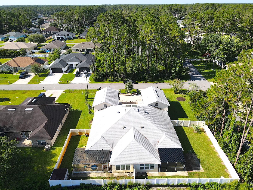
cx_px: 126
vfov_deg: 56.8
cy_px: 95
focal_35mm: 24
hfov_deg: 71.6
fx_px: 175
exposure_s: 1/500
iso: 100
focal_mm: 4.5
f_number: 2.8
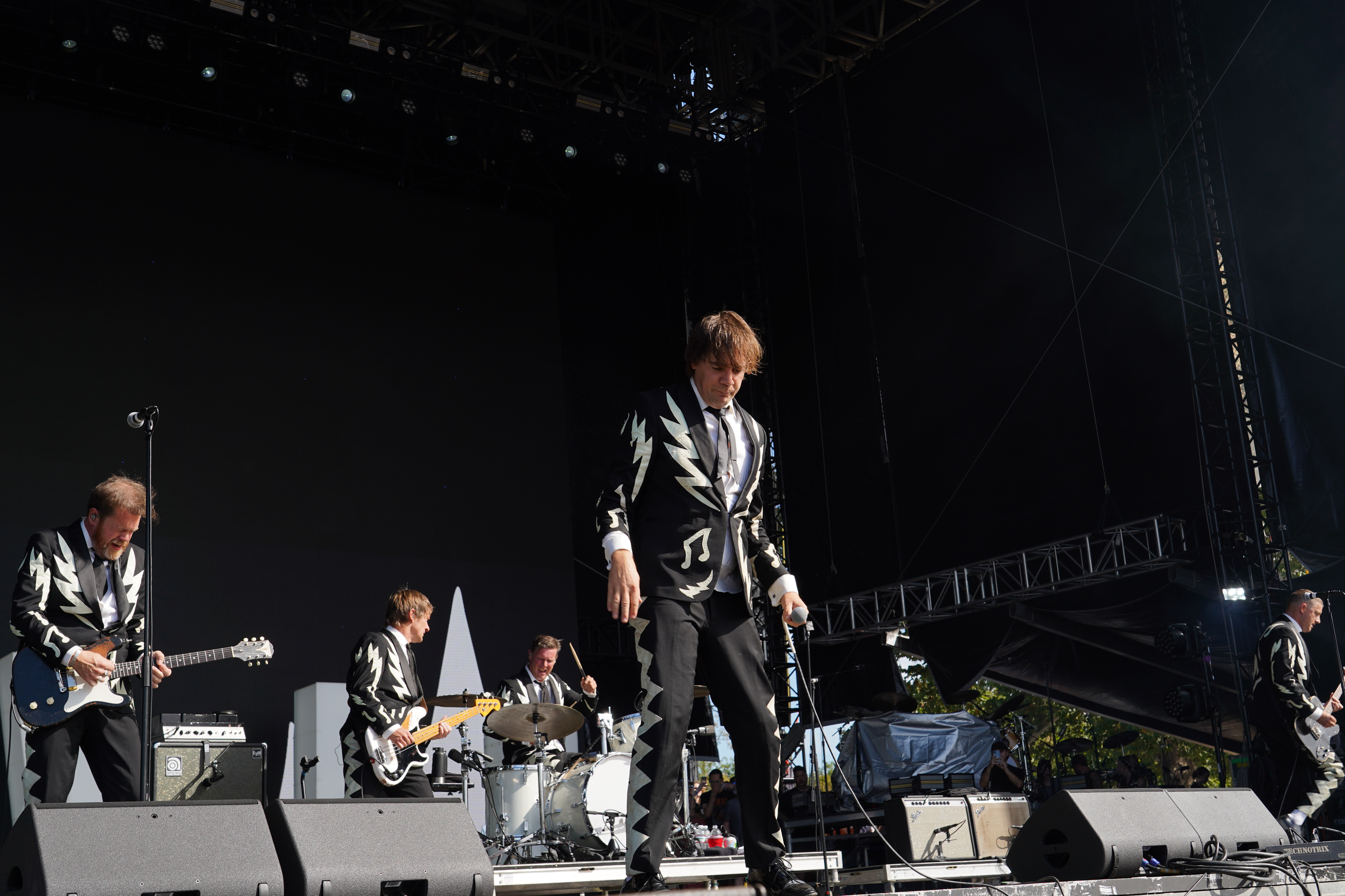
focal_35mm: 42
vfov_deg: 31.9
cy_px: 448
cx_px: 672
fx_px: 1569
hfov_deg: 46.4
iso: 100
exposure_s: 1/200
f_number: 8
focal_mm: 42
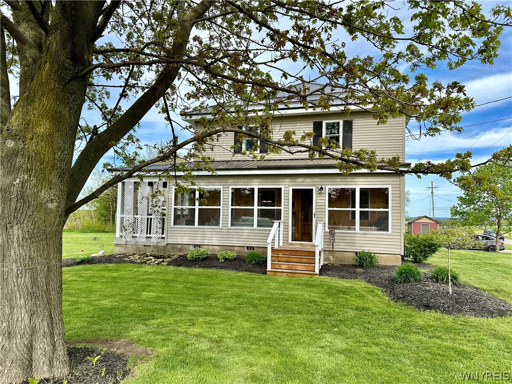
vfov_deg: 56.8
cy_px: 192
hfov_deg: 71.6
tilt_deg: +3.7
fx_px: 355
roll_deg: -1.5
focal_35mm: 24
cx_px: 256
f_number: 1.78
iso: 80
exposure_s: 1/2410
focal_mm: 6.86
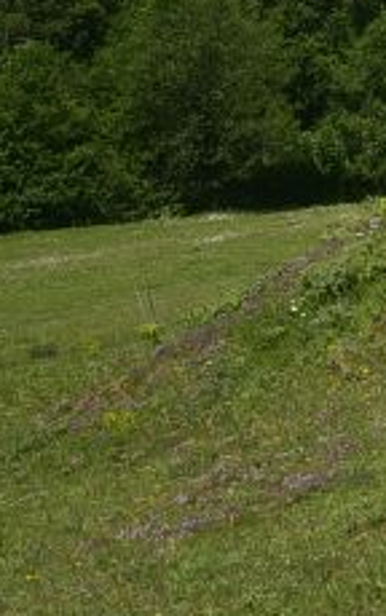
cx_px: 1726
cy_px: -186
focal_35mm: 288
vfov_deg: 7.2
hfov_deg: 4.2
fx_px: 4841
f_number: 18
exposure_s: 1/125
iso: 160
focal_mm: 50
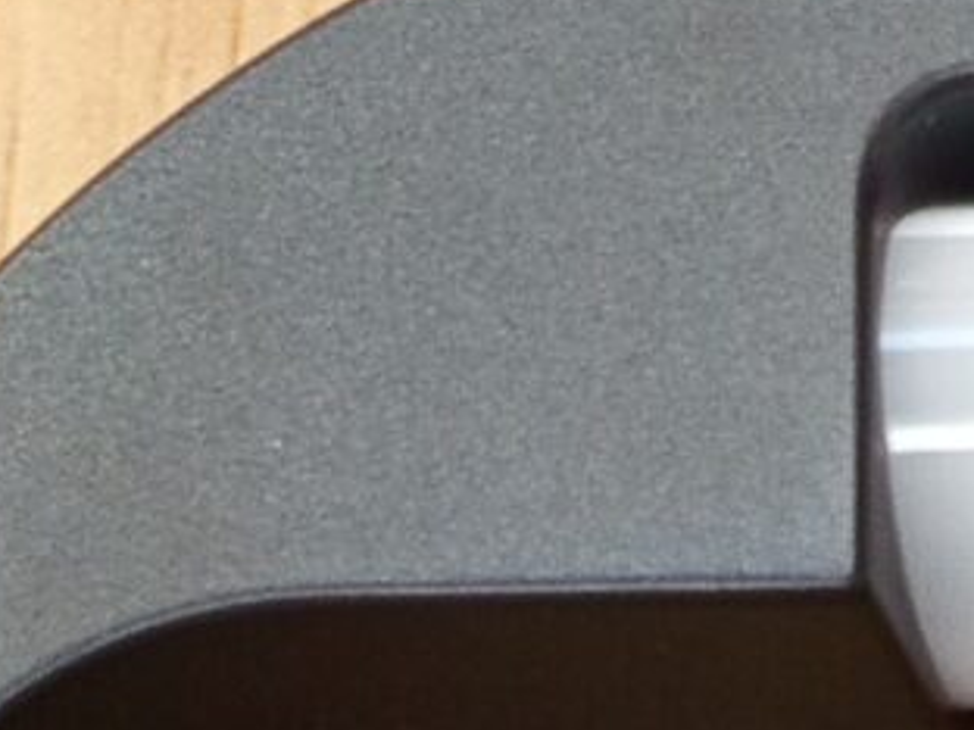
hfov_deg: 9.1
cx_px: 2304
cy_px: 3700
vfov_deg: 5.5
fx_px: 5543
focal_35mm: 197
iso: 309
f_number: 1.7
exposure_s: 1/50
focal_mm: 5.24
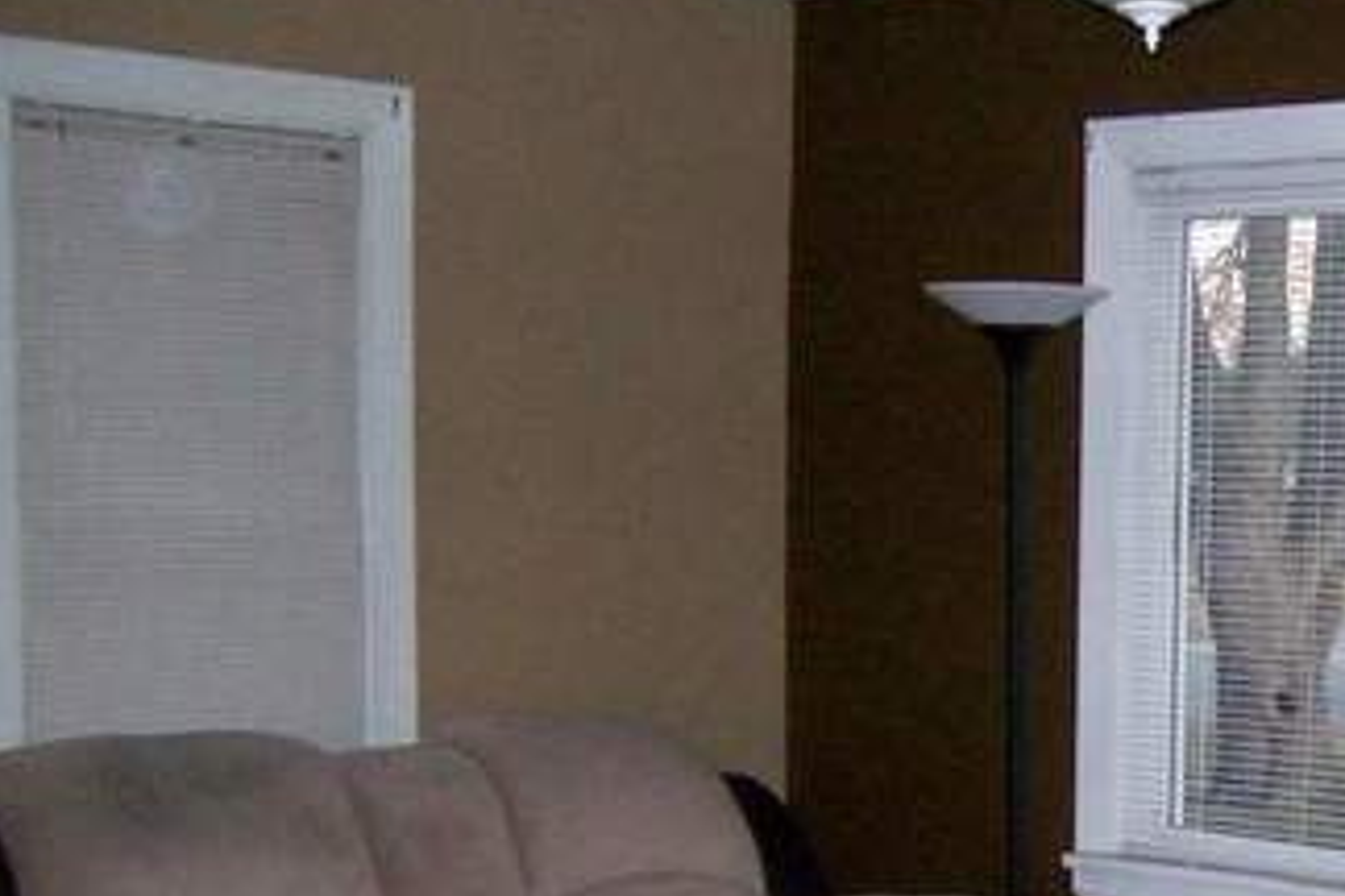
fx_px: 2690
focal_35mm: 72
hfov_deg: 26.7
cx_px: 1316
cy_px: 871
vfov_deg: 18.5
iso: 400
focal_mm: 5.8
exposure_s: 1/125
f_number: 2.8
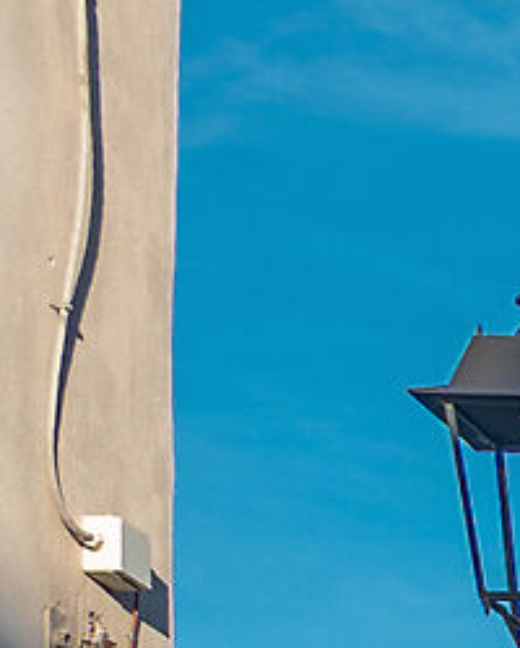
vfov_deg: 6.1
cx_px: 3052
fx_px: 5892
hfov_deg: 4.1
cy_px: 1293
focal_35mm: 307
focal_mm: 34
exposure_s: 1/100
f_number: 8
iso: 180
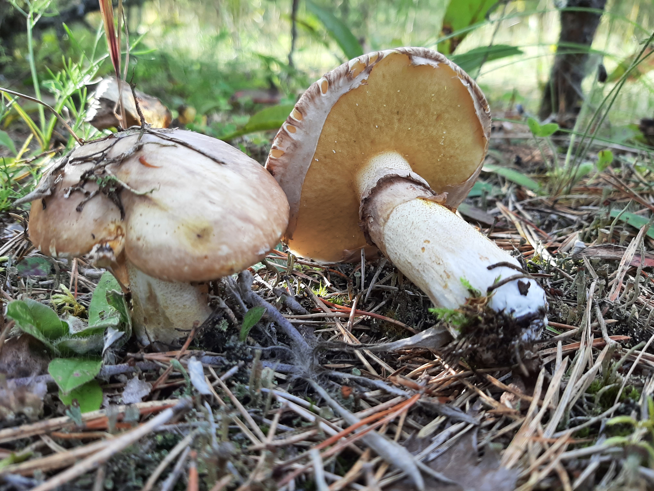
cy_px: 246
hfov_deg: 67.3
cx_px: 327
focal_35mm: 26
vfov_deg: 53.1
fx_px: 491
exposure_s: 1/183
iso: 40
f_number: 1.7
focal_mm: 3.93
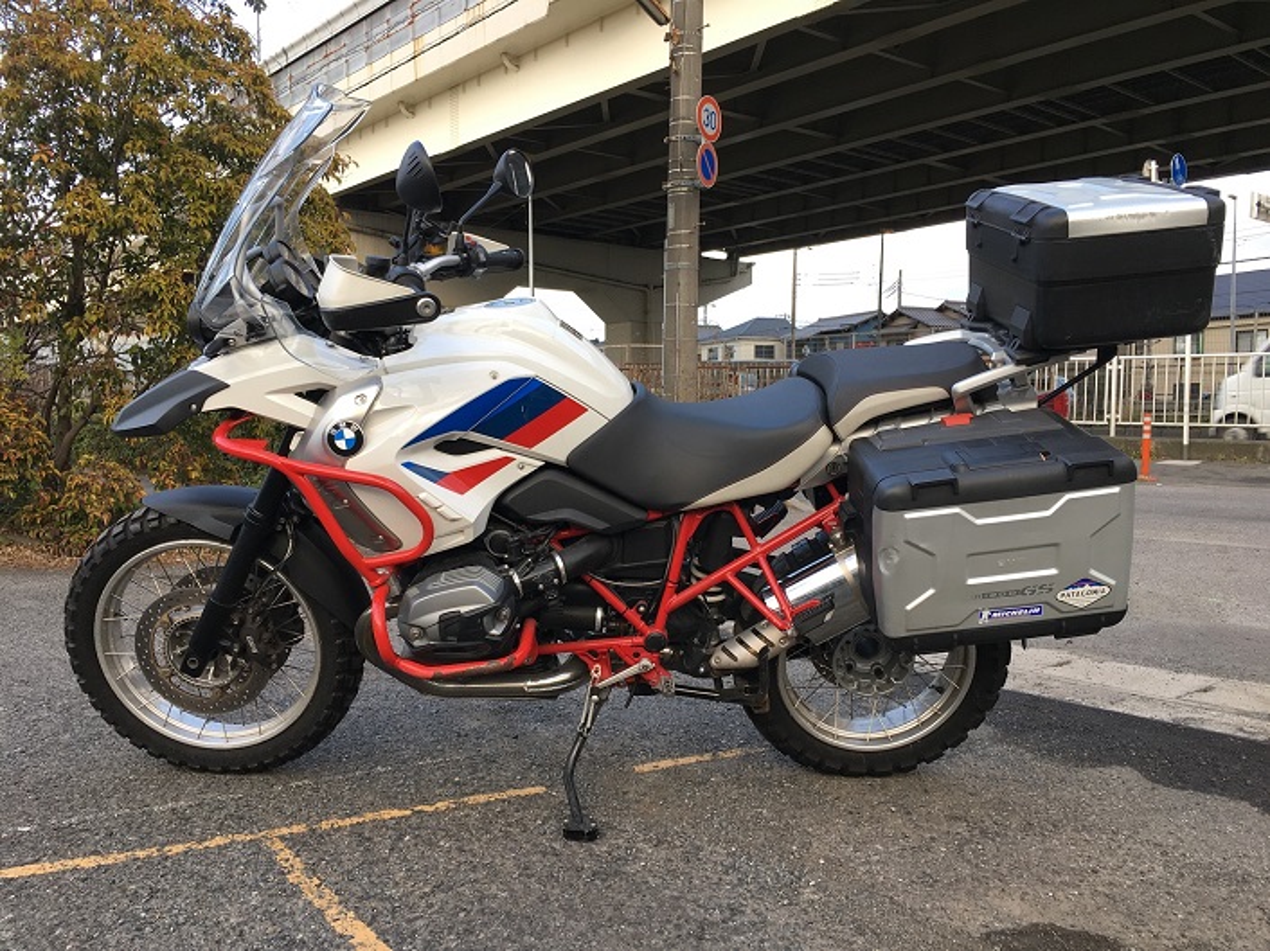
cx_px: 635
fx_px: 1064
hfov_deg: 61.7
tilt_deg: -2.2
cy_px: 476
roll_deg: -1.4
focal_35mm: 29
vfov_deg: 48.2
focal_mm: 4.15
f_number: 2.2
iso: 25
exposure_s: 1/120
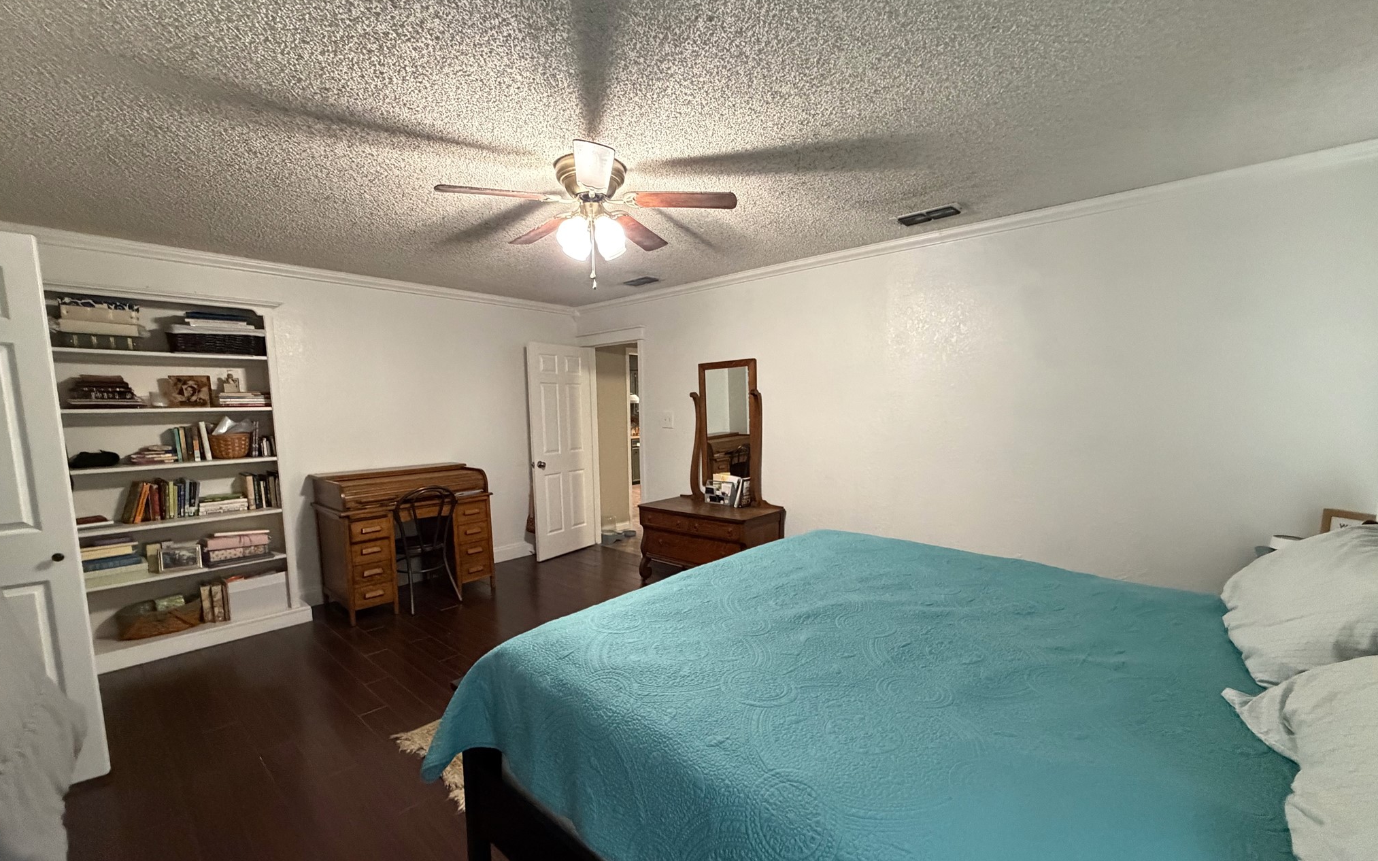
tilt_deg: -5.3
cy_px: 470
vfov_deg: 74.6
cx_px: 687
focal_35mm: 15
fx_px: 563
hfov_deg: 101.5
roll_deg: +0.7
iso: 800
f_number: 2.2
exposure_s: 1/60
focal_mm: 2.22
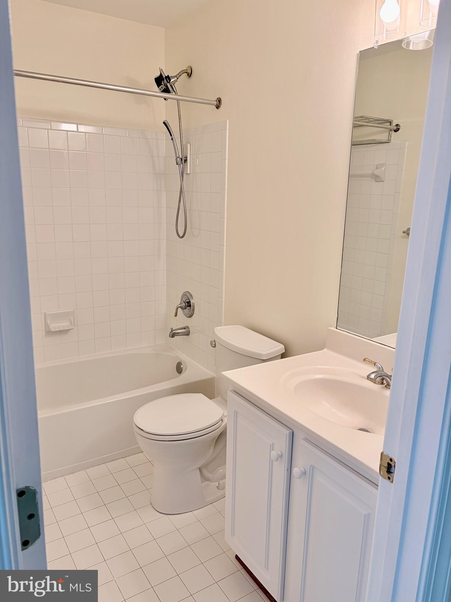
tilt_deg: -13.0
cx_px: 226
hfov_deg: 53.1
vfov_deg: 67.3
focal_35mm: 26
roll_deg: -1.7
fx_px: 452
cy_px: 301
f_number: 1.6
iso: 80
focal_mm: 5.96
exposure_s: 1/206
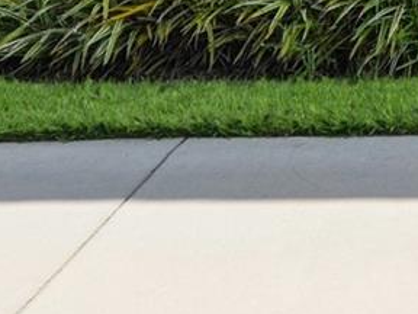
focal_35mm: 80
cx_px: 527
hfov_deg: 22.2
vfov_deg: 15.0
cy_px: -318
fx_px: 966
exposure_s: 1/500
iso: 200
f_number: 8
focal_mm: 10
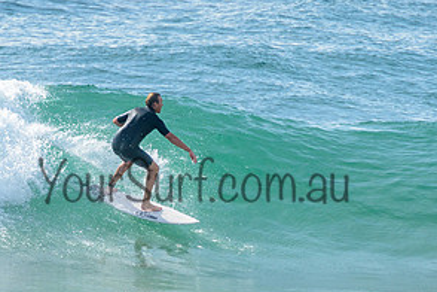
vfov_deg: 1.4
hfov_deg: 2.1
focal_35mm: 969
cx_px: 184
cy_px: 149
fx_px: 11762
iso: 200
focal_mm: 400
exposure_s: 1/1600
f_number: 8
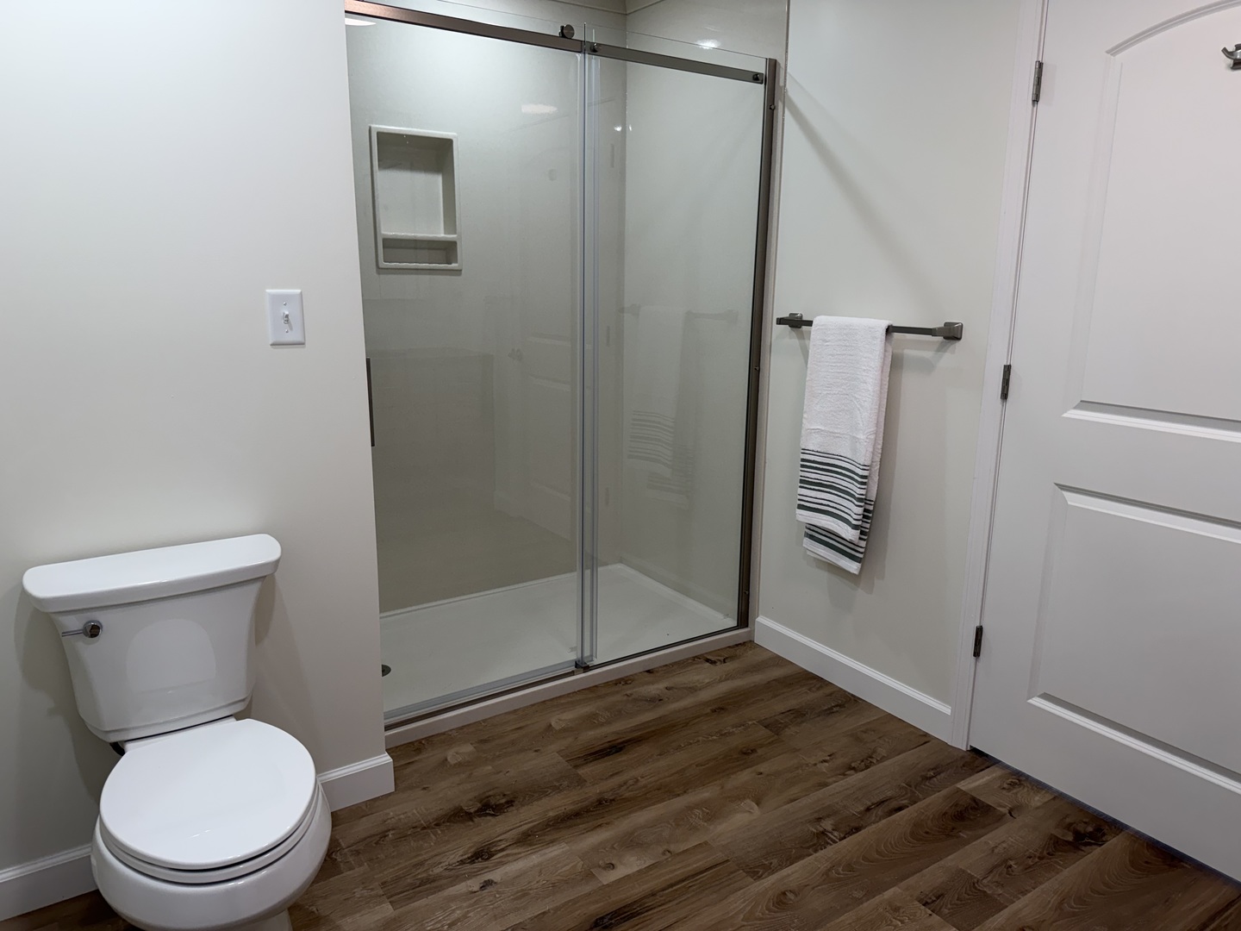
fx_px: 860
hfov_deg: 71.6
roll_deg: -0.7
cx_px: 620
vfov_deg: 56.8
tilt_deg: -11.9
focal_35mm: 24
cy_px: 466
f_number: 1.78
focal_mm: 6.76
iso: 100
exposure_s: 1/120
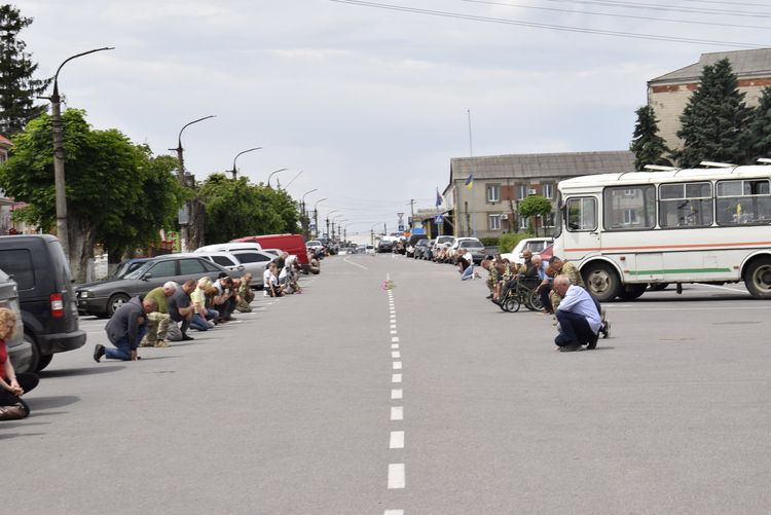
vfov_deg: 16.6
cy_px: 258
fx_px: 1768
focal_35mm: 82
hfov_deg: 24.6
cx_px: 386
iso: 100
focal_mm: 55
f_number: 10
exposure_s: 1/200
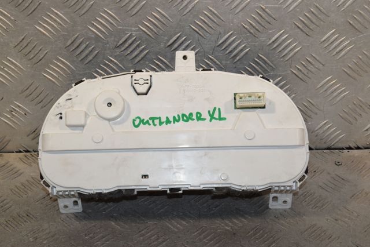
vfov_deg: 17.5
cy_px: 124
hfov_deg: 26.0
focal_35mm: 78
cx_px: 185
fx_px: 801
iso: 800
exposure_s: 1/200
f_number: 11
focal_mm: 52
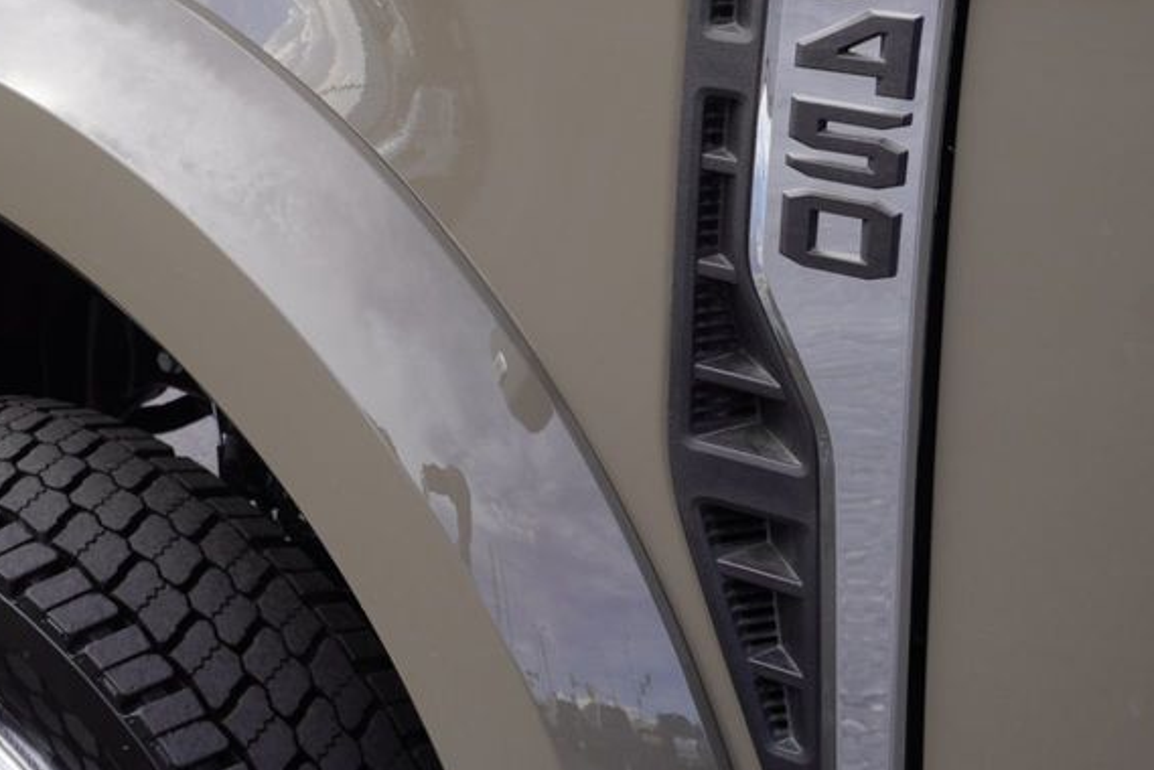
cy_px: 166
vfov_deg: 24.7
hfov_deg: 36.5
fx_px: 1732
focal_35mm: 54
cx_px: 393
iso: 100
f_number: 6.3
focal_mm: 20
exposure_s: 1/100
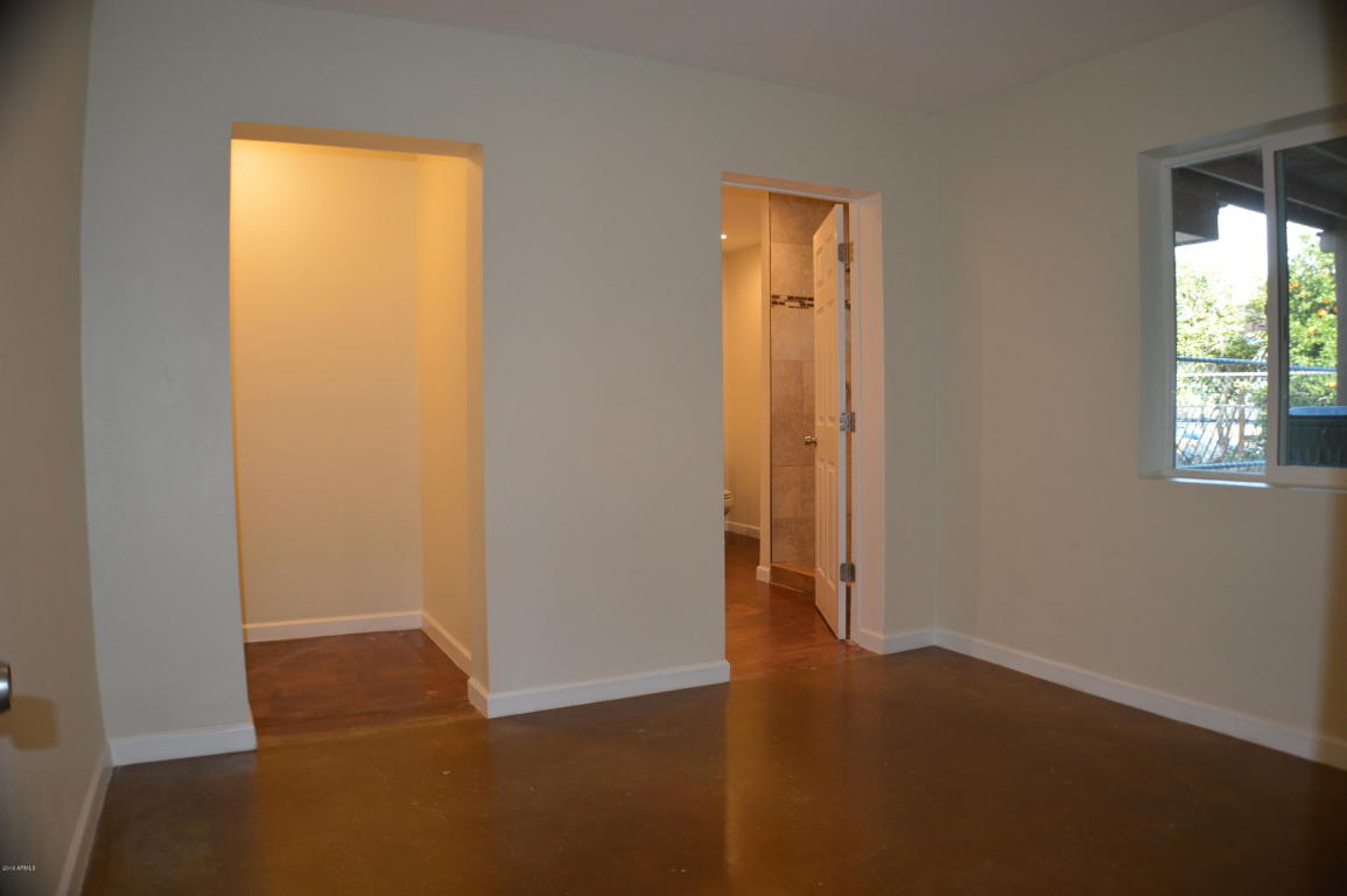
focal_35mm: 30
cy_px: 448
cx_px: 674
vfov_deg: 43.5
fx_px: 1122
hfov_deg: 62.0
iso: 500
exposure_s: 1/60
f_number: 3.8
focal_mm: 20
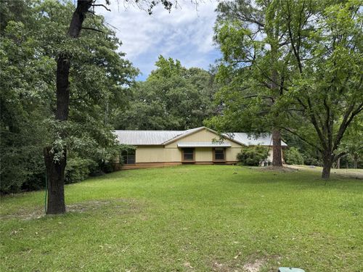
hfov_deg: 71.6
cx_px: 182
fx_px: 252
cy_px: 136
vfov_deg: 56.8
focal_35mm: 24
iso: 80
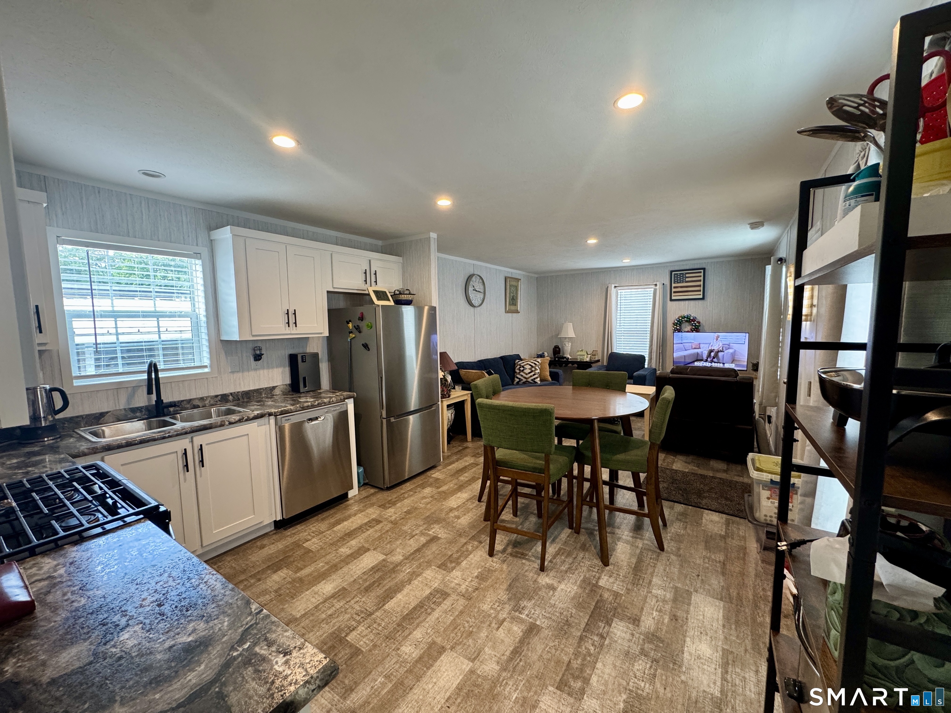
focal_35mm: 14
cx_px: 476
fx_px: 385
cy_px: 356
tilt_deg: -6.1
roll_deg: +0.5
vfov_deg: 85.7
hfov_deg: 102.1
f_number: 2.2
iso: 250
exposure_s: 1/60
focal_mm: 2.22
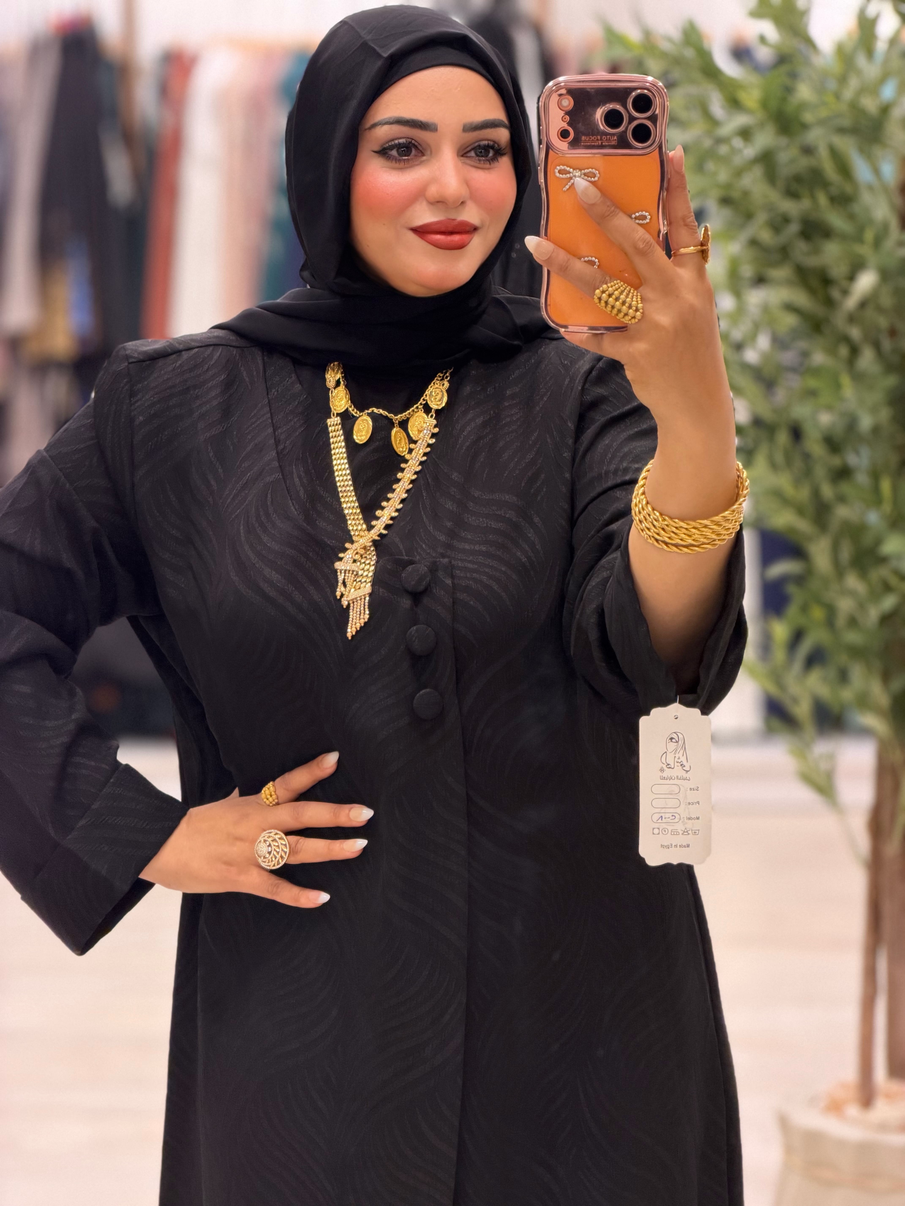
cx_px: 452
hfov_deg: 14.8
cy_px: 603
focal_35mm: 100
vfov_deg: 19.6
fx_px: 3486
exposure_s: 1/100
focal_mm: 16.89
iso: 400
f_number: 2.8
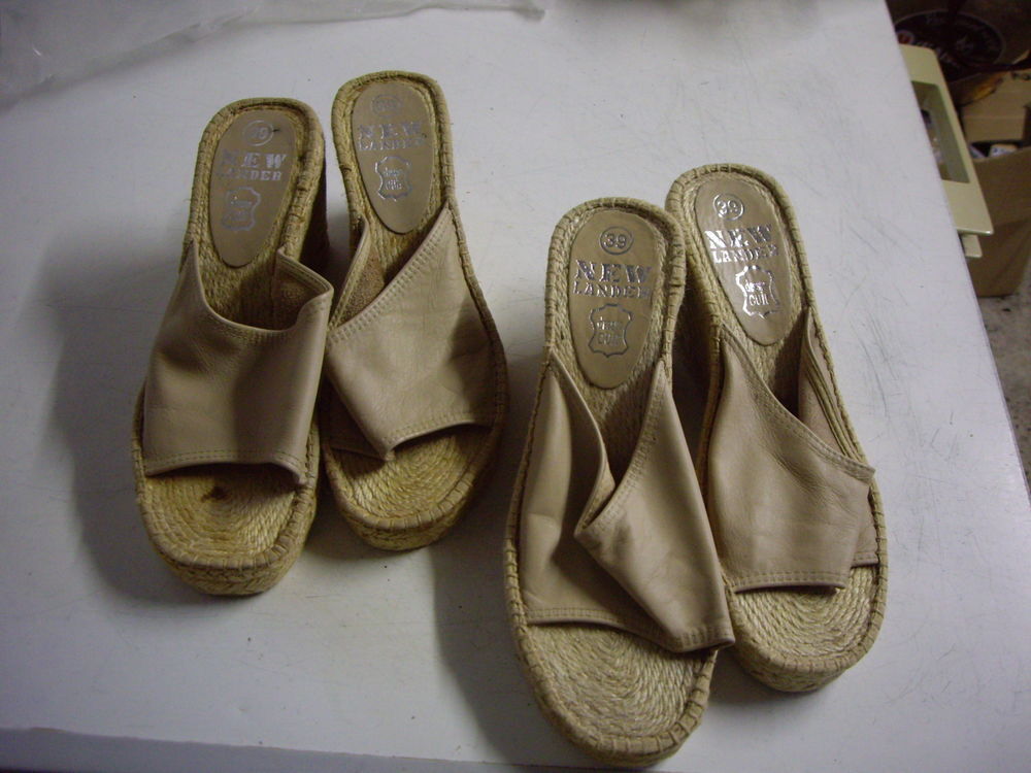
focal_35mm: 38
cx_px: 516
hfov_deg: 49.0
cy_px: 386
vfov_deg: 37.7
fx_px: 1132
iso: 200
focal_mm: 6.2
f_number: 2.7
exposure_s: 1/13
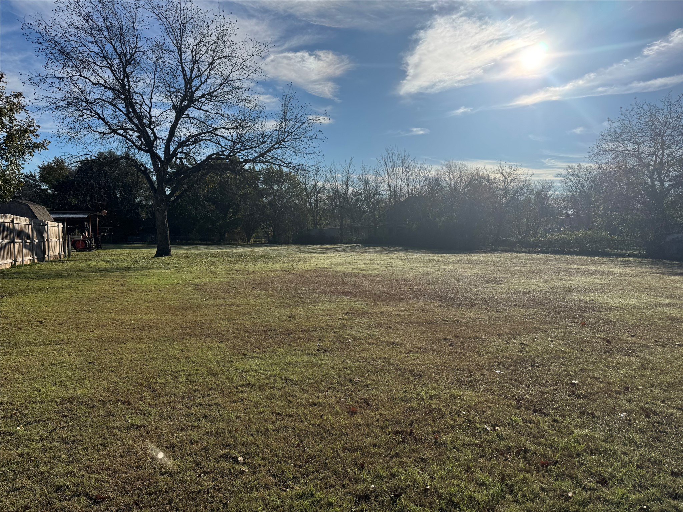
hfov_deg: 71.6
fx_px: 474
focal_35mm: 24
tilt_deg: -4.9
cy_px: 256
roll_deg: -1.1
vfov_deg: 56.8
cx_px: 342
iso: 80
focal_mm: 6.76
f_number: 1.78
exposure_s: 1/9009
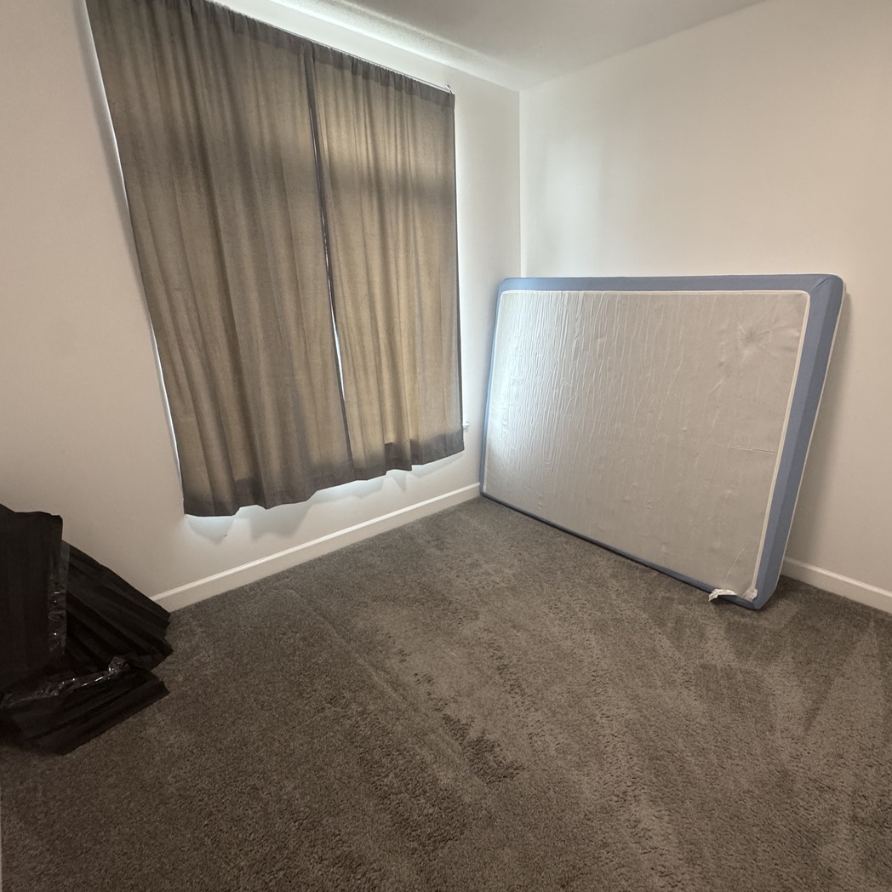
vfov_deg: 84.0
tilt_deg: -17.9
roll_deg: -0.3
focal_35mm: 17
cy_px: 450
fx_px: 496
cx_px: 535
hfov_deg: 82.9
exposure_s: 1/120
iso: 320
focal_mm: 2.22
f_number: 2.2
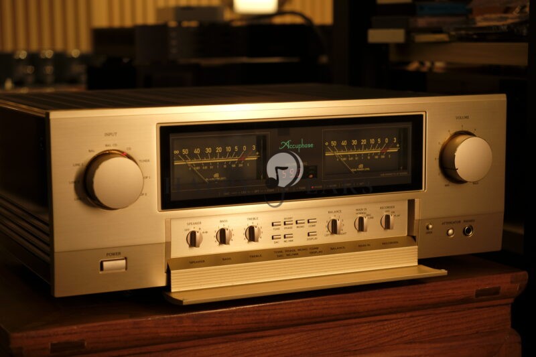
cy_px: 178
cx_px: 268
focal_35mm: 75
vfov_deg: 18.2
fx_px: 1116
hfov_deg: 27.0
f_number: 4
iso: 200
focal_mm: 50
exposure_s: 1/15
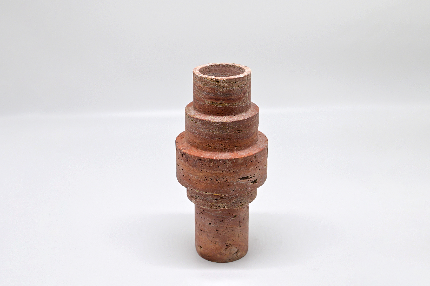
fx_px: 621
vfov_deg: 26.0
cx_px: 215
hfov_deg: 38.2
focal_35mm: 52
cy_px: 143
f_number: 7.1
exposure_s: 1/60
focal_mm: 52
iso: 220
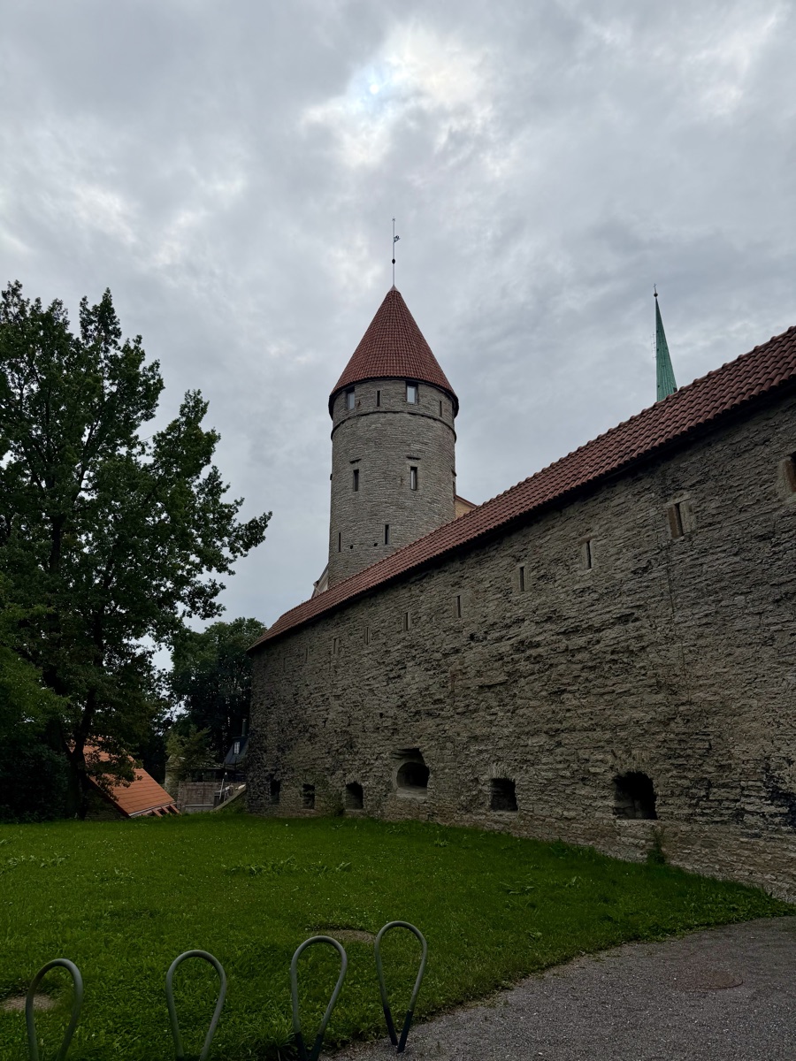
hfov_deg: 56.8
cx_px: 398
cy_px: 530
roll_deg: -0.5
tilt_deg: +19.6
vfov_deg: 71.6
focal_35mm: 24
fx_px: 736
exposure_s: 1/14286
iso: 80
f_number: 1.78
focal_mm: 6.76
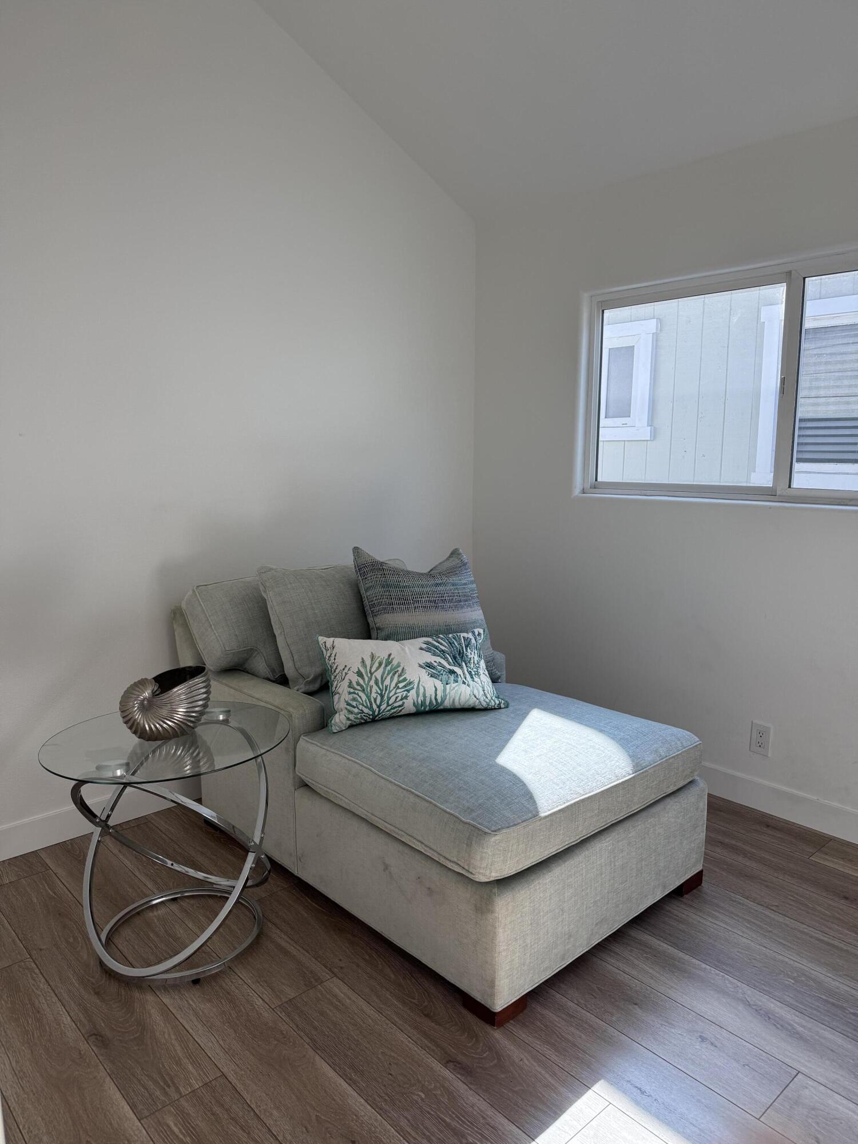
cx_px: 429
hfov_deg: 56.8
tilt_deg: -8.3
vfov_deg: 71.6
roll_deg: +0.2
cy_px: 572
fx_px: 793
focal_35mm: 24
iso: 100
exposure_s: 1/602
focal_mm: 6.76
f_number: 1.78
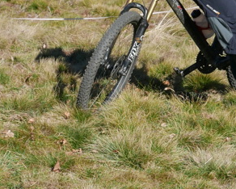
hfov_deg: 15.6
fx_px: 860
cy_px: 5
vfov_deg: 12.4
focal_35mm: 123
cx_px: 148
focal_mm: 14.4
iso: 200
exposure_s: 1/800
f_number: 5.6
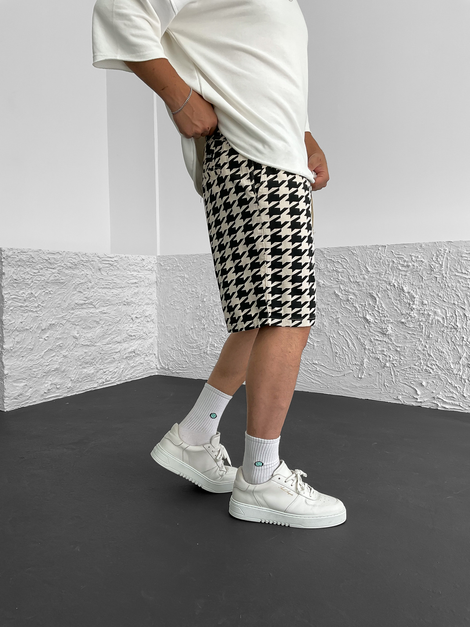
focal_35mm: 29
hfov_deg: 48.2
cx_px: 235
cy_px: 314
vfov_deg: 61.7
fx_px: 525
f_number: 1.8
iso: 20
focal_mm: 3
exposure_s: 1/120
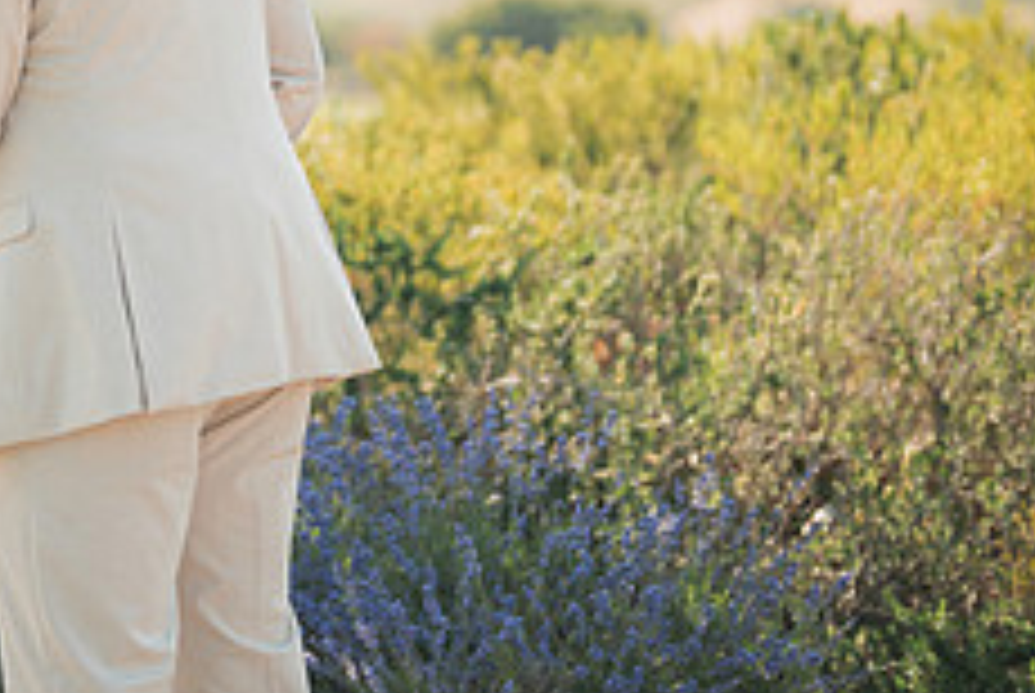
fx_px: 3627
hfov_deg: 15.9
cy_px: 16
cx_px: -9
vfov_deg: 10.8
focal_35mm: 126
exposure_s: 1/1600
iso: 50
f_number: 1.2
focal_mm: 50
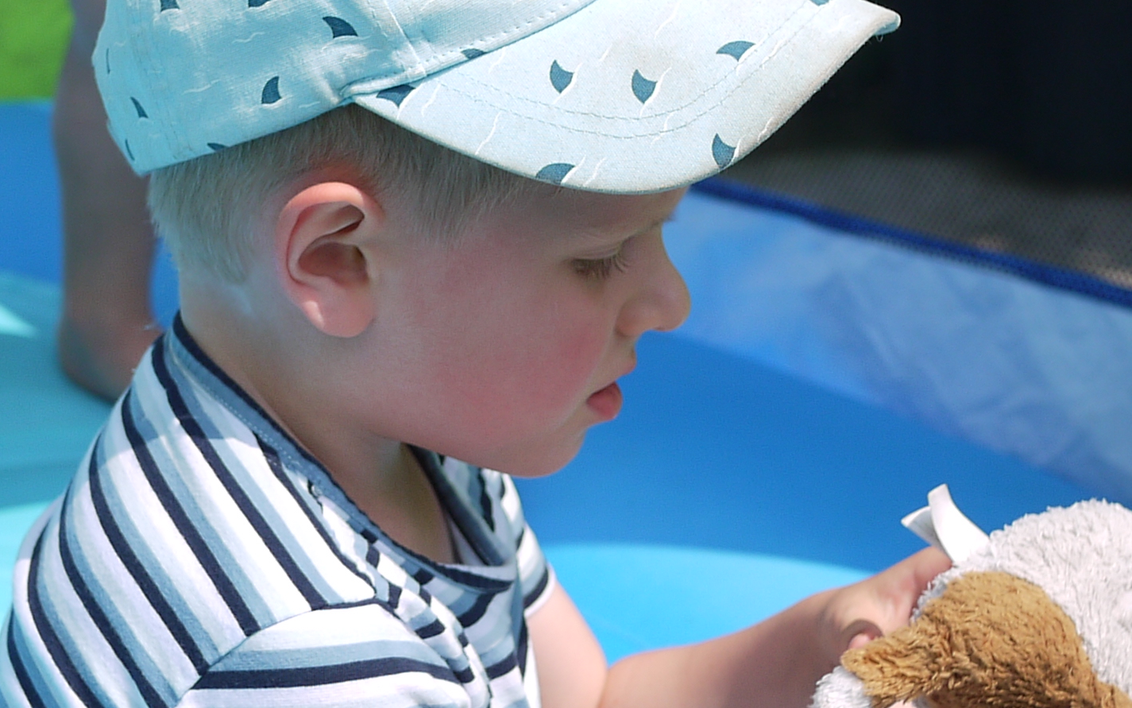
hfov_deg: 17.5
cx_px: 415
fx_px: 3672
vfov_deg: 11.0
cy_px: 204
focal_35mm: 119
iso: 100
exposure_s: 1/2000
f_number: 2.8
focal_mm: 20
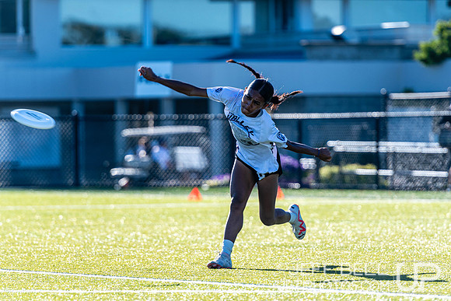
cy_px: 150
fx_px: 4085
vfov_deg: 4.2
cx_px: 245
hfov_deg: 6.3
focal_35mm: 326
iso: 100
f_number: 3.2
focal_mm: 200
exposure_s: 1/1000
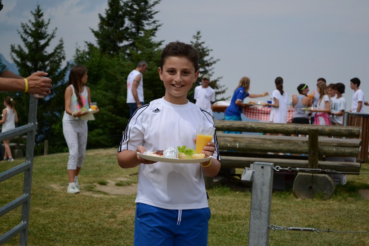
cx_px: 184
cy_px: 123
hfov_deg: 24.6
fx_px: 846
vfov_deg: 16.6
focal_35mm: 82
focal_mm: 55
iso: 800
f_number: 5.6
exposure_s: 1/4000
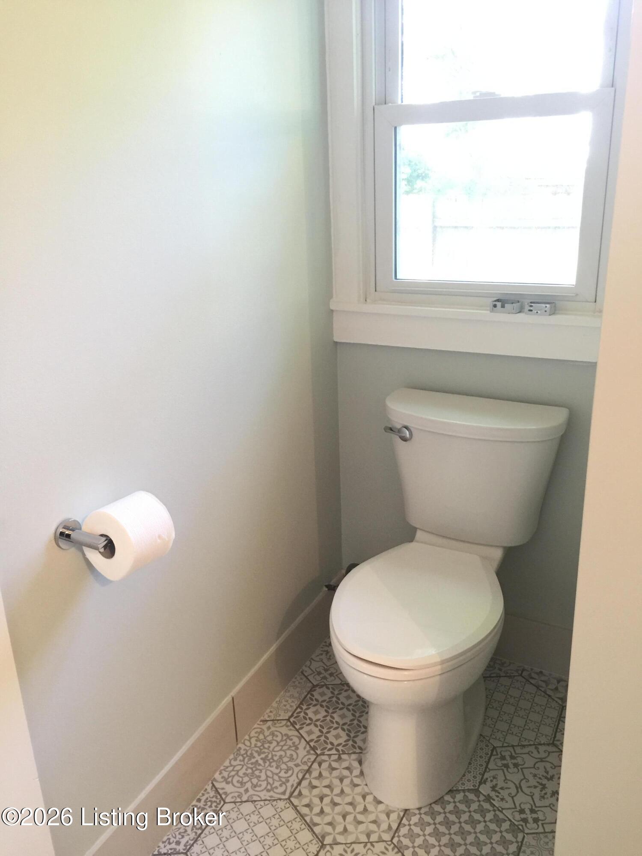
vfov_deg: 61.7
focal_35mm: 29
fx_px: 717
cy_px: 428
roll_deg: +2.2
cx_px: 321
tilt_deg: -19.1
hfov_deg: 48.2
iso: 80
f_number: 2.2
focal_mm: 4.15
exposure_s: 1/15
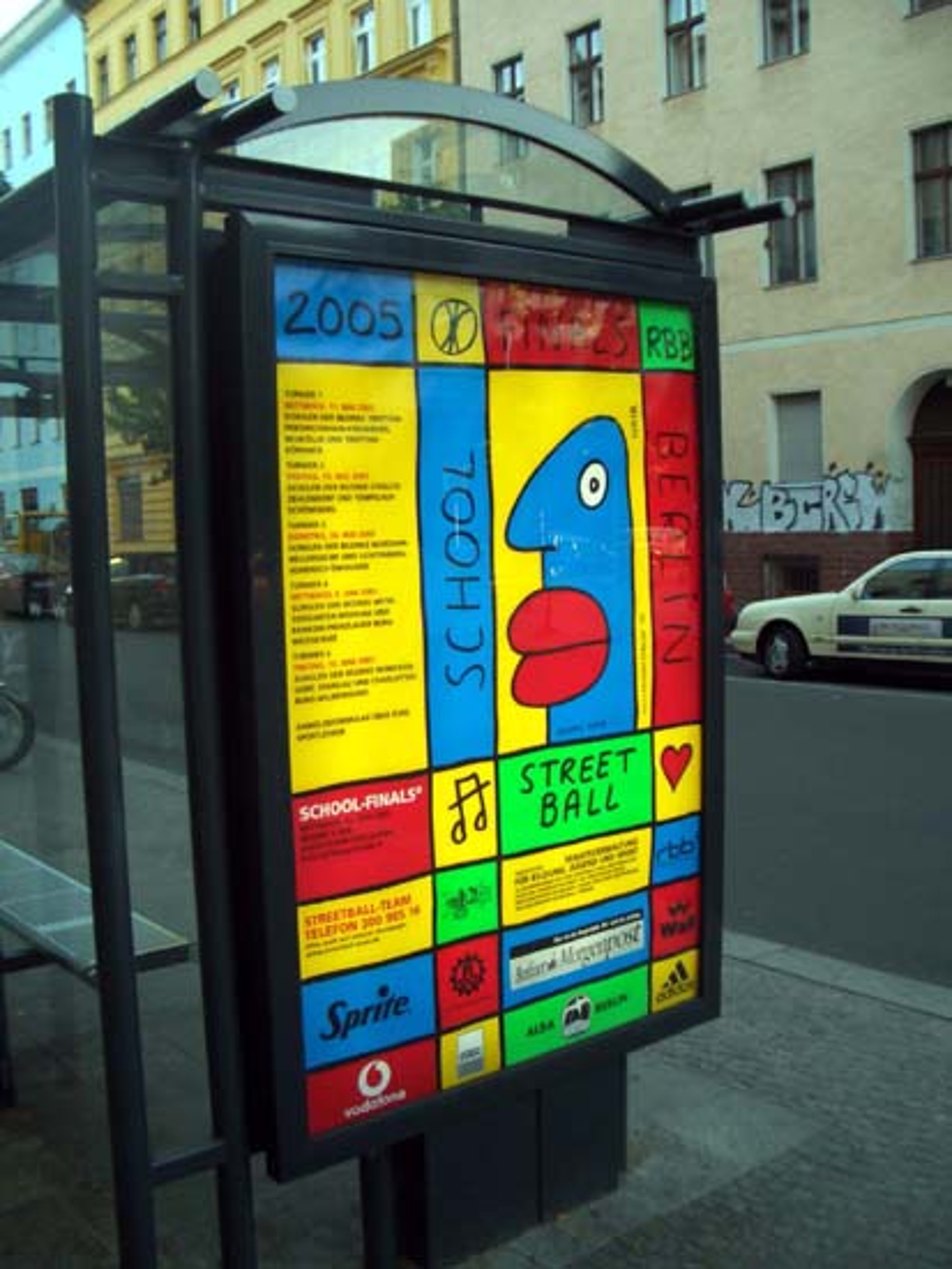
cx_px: 476
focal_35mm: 35
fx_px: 1282
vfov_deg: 52.6
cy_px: 634
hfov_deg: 40.7
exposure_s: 1/60
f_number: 2.6
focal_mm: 5.8
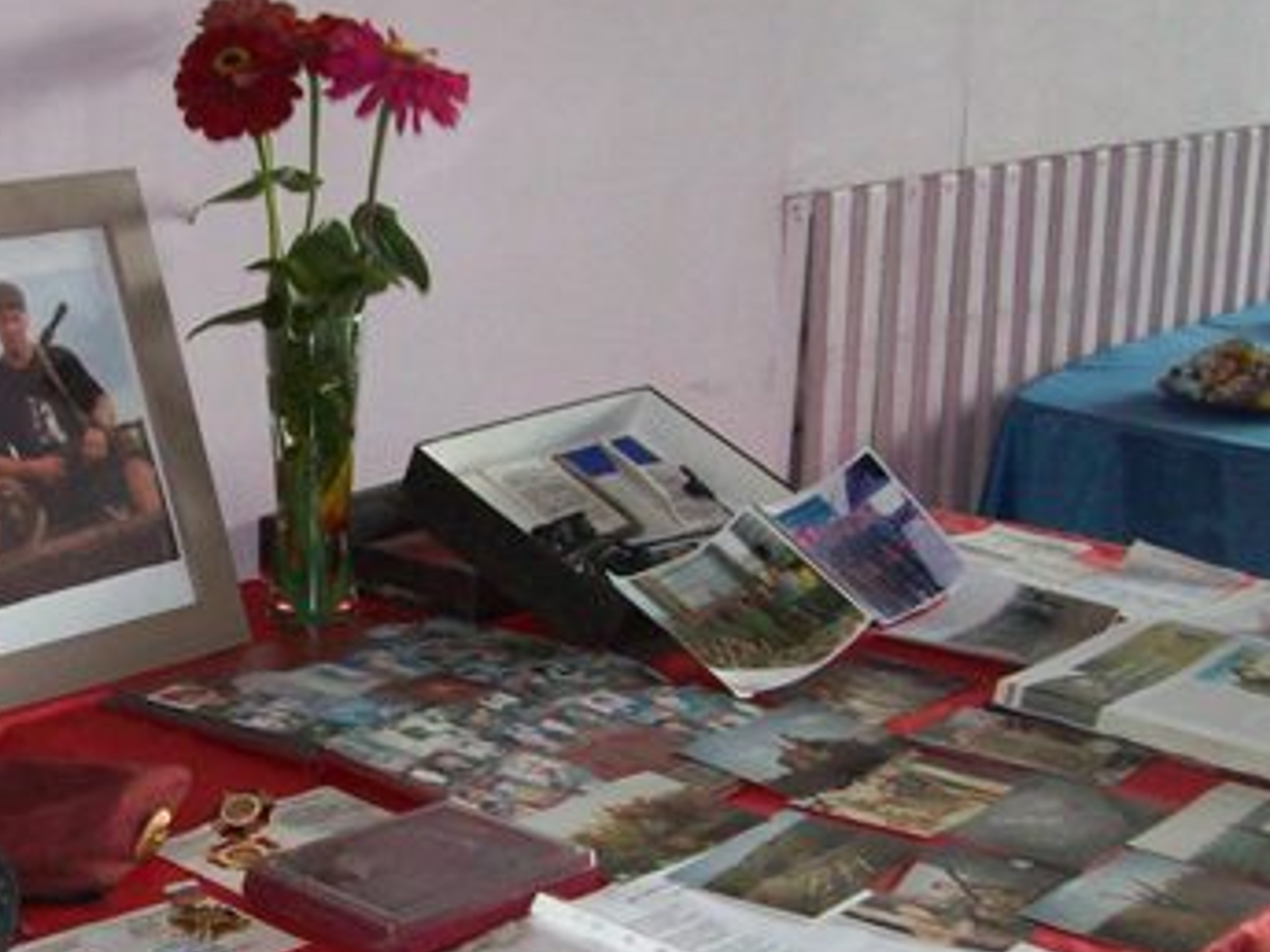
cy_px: 609
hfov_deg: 28.1
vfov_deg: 21.9
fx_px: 2458
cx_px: 177
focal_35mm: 67
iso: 200
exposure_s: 1/64
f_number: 2.7
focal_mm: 6
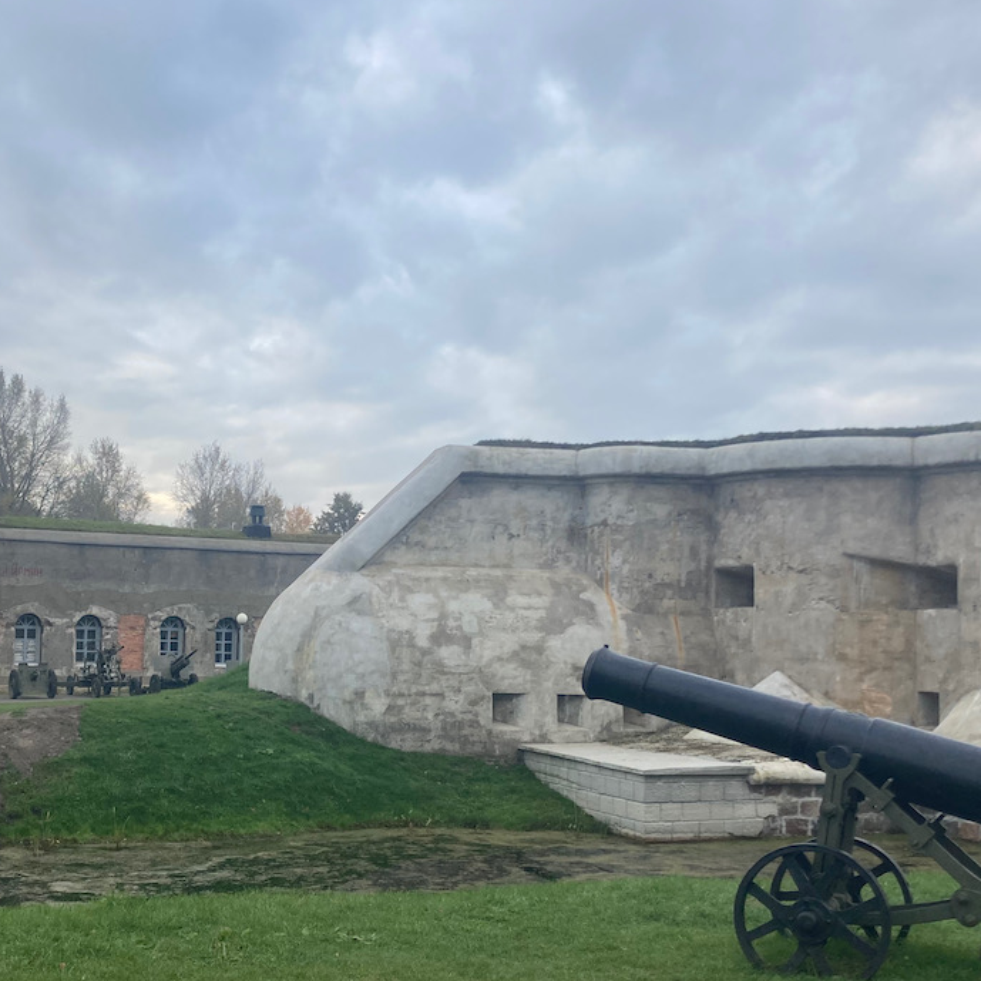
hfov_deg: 36.4
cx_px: 332
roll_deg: -1.6
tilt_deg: +2.2
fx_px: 1475
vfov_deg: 36.6
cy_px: 605
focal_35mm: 46
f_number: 1.8
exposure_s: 1/516
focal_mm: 3.99
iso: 20
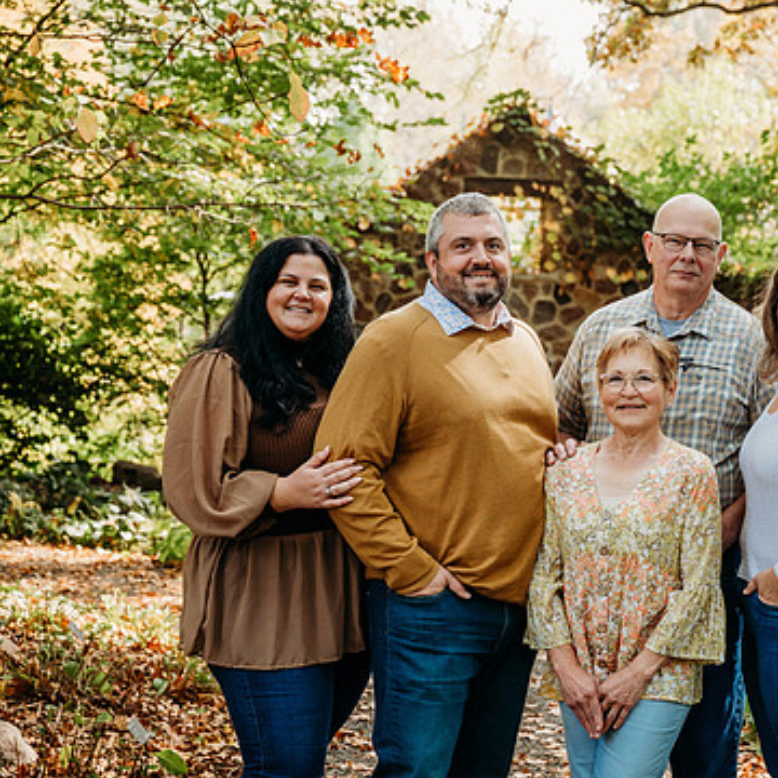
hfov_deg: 21.9
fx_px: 1983
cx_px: 622
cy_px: 379
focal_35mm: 78
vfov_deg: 22.2
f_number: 4.5
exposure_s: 1/250
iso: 500
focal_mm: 57
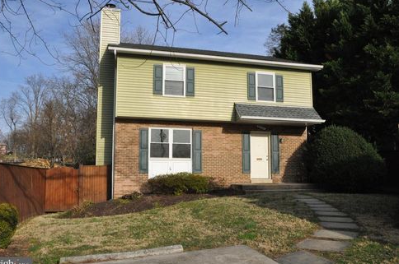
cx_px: 194
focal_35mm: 31
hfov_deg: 60.4
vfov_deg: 42.2
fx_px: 343
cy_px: 135
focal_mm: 20
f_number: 16
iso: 1600
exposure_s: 1/1000
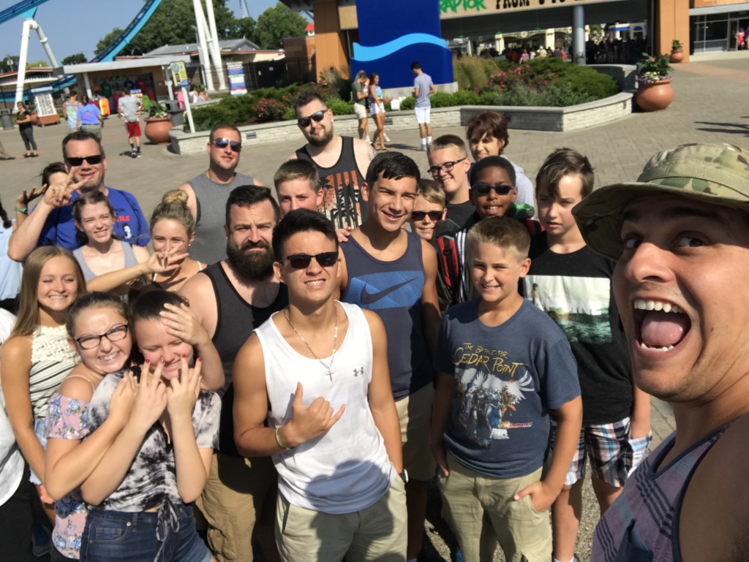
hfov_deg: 56.8
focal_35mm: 32
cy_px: 281
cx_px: 374
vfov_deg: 44.2
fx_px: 693
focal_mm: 2.87
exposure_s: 1/1458
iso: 25
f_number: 2.2
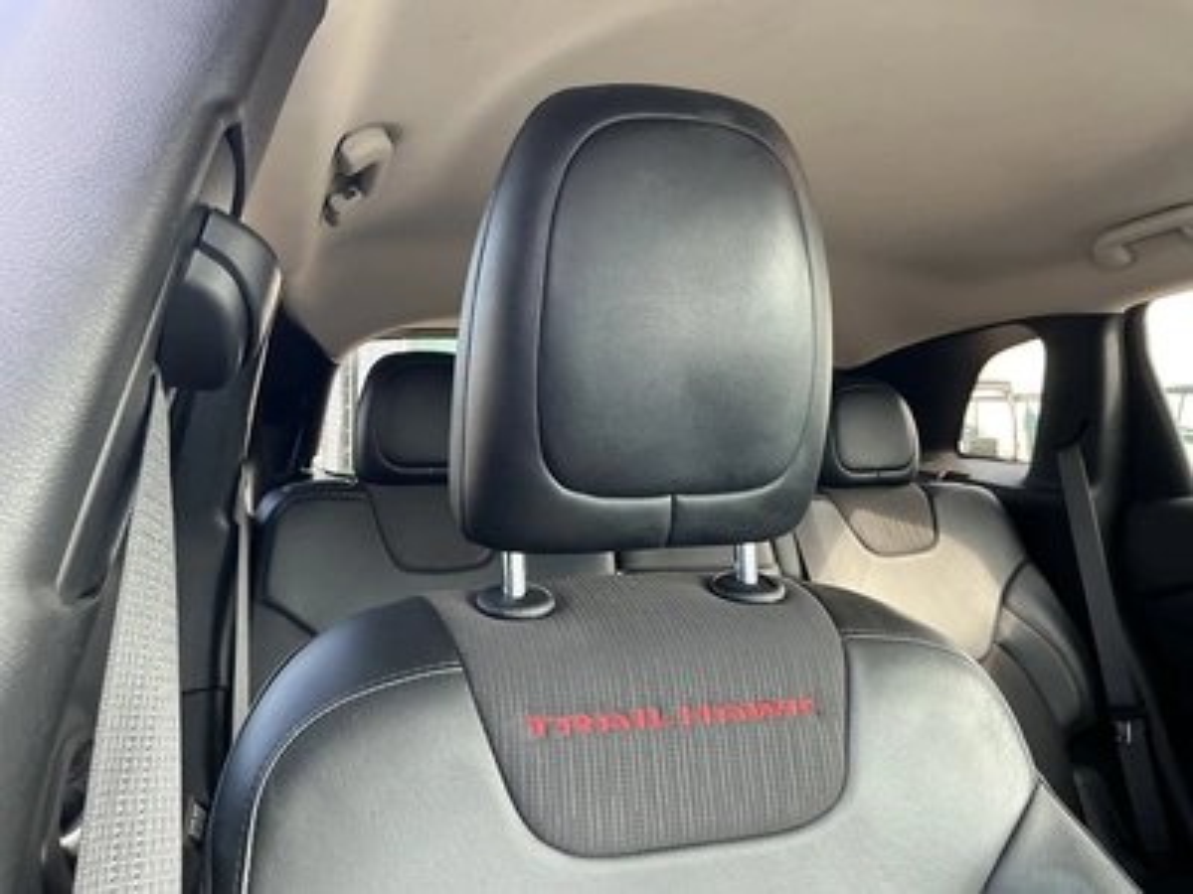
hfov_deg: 63.4
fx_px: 965
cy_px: 447
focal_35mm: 28
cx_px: 596
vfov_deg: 49.7
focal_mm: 3
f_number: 1.8
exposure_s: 1/71
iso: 64
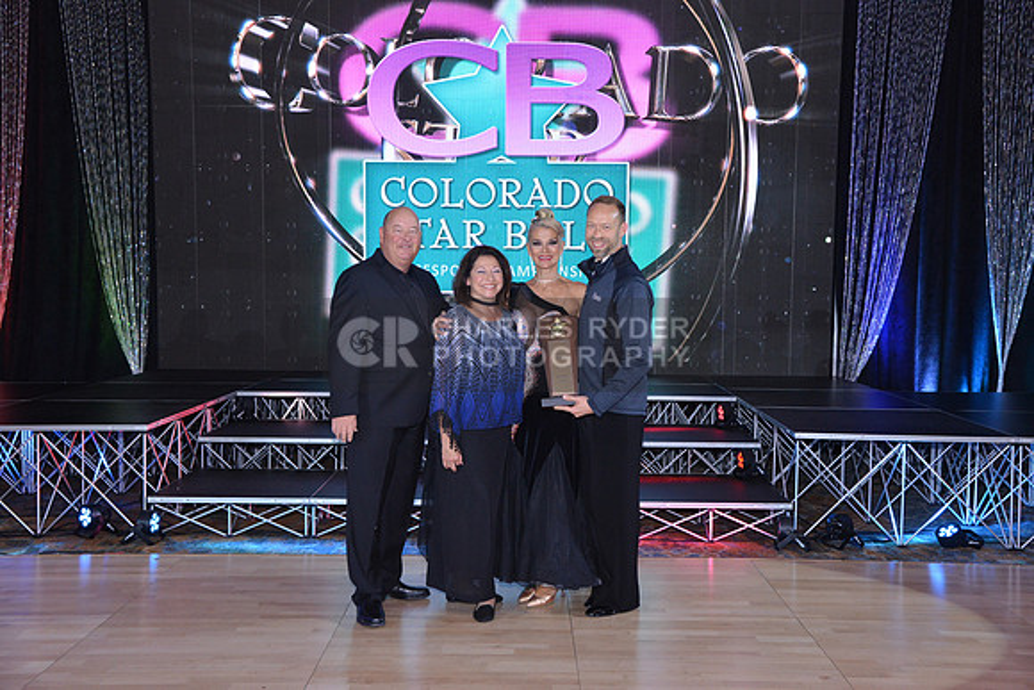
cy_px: 345
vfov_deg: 35.1
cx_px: 517
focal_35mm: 38
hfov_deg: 50.7
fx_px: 1092
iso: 2000
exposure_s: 1/250
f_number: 5
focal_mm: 38
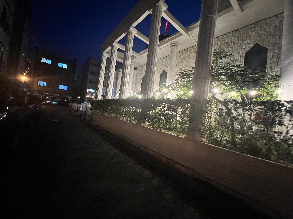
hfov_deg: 106.2
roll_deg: -8.0
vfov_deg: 89.9
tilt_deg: +1.4
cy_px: 110
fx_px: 110
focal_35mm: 13
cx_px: 146
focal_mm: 1.57
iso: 1000
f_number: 1.8
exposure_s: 1/40
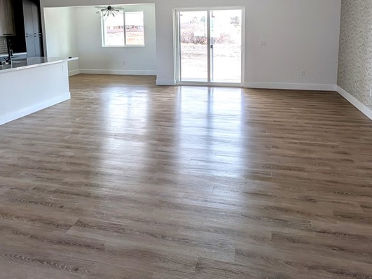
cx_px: 182
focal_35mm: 25
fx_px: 269
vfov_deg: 52.3
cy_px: 66
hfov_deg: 69.3
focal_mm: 1.95
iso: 46
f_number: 2.2
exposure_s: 1/98.1
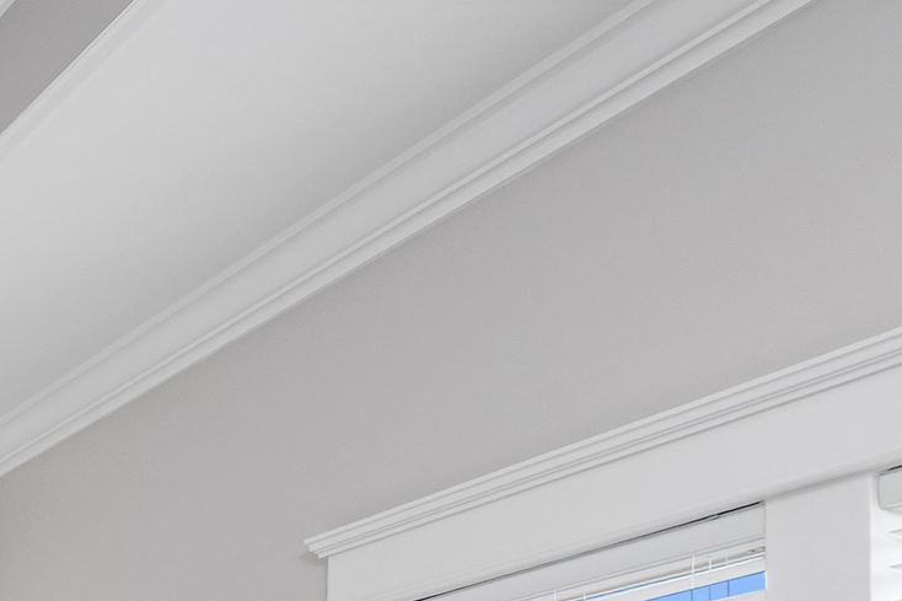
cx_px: -775
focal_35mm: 67
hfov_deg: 20.2
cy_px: 983
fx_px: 1678
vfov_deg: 17.5
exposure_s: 1/13
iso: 400
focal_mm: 16
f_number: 8
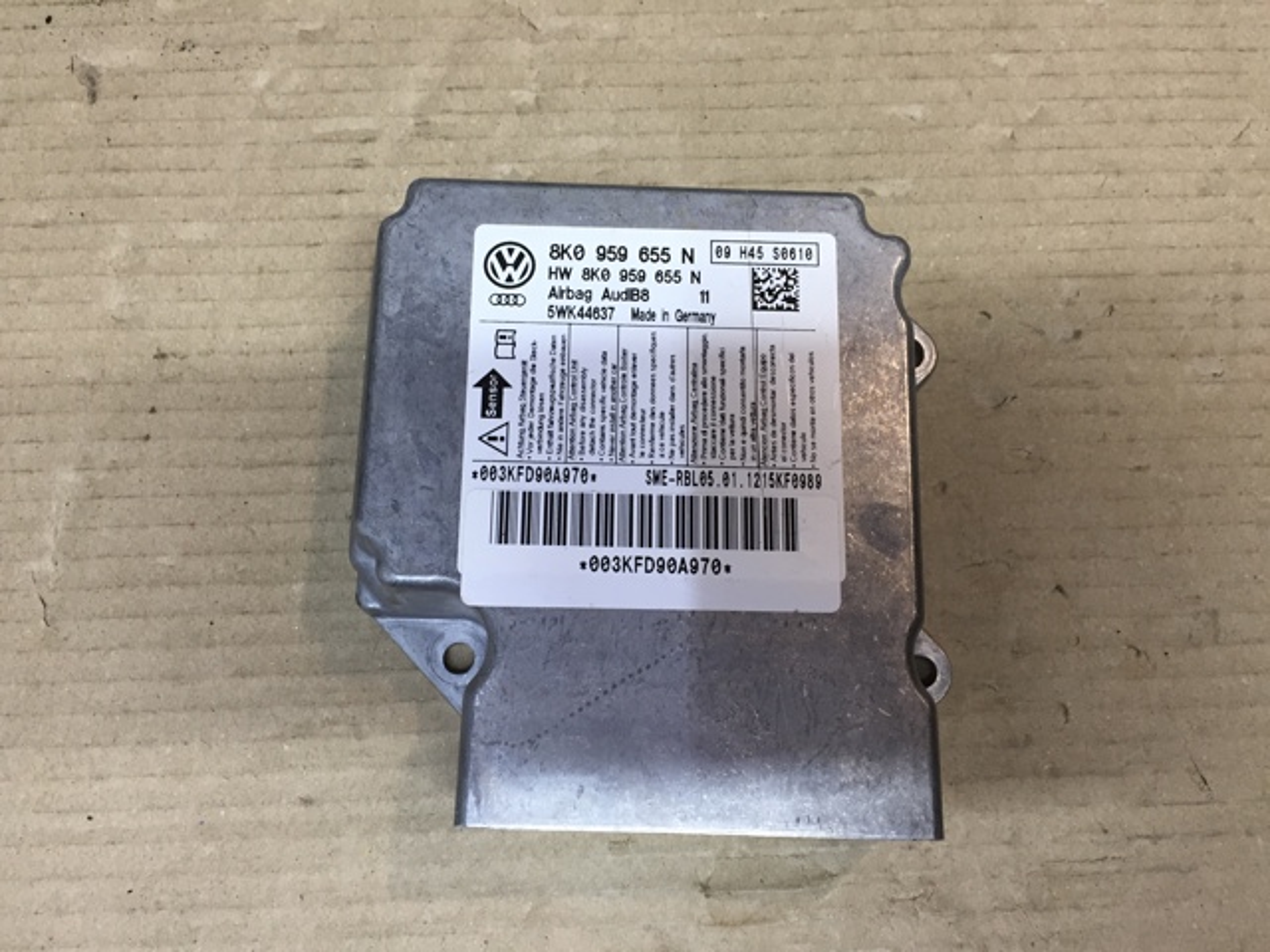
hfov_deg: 61.7
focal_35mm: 29
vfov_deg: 48.2
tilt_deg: -78.3
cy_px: 476
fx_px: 1064
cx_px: 635
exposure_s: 1/30
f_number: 2.2
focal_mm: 4.15
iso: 40
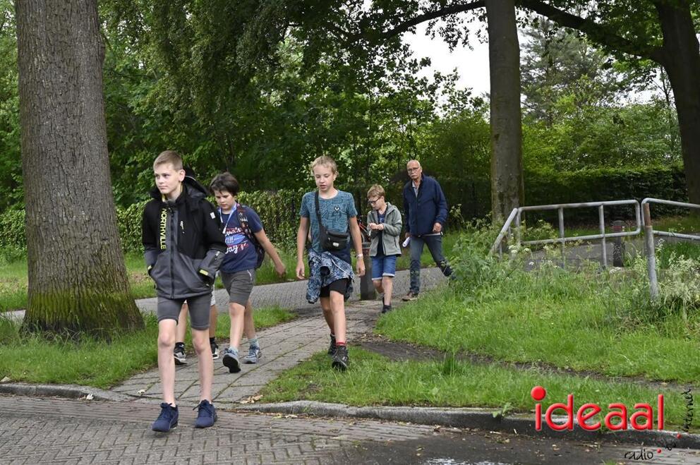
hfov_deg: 28.9
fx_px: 1360
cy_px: 232
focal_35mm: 70
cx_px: 350
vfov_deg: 19.4
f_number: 9
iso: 8000
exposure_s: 1/1000
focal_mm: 70
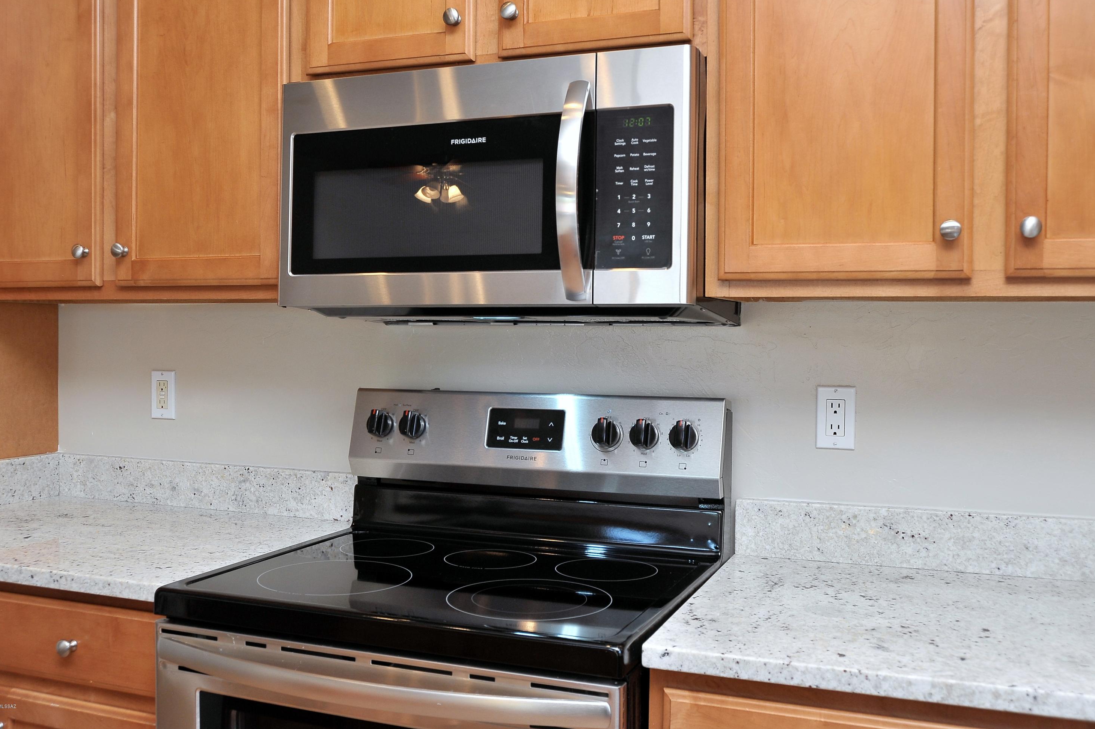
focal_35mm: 36
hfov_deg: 53.2
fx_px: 1094
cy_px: 355
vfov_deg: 36.8
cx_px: 544
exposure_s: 1/50
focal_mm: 35
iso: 640
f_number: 6.3
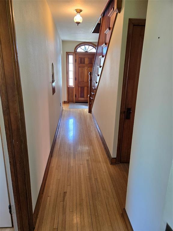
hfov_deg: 58.9
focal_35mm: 23
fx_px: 153
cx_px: 86
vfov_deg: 73.9
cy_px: 116
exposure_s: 1/120
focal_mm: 5.4
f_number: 1.8
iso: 250
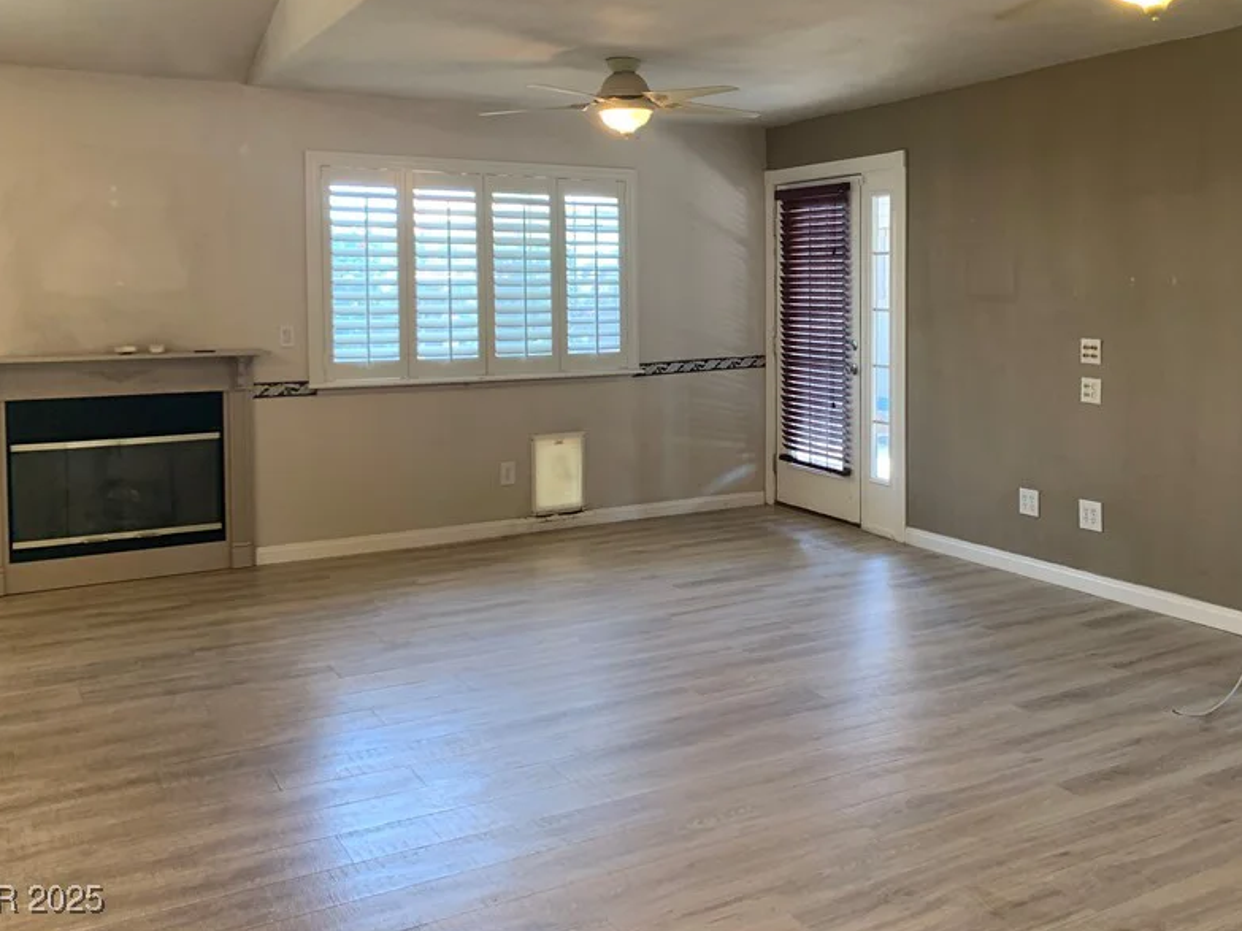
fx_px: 1220
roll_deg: +0.2
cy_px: 325
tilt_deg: -2.6
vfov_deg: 41.3
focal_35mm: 34
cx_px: 755
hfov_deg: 53.5
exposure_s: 1/60
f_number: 1.8
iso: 125
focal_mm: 4.25
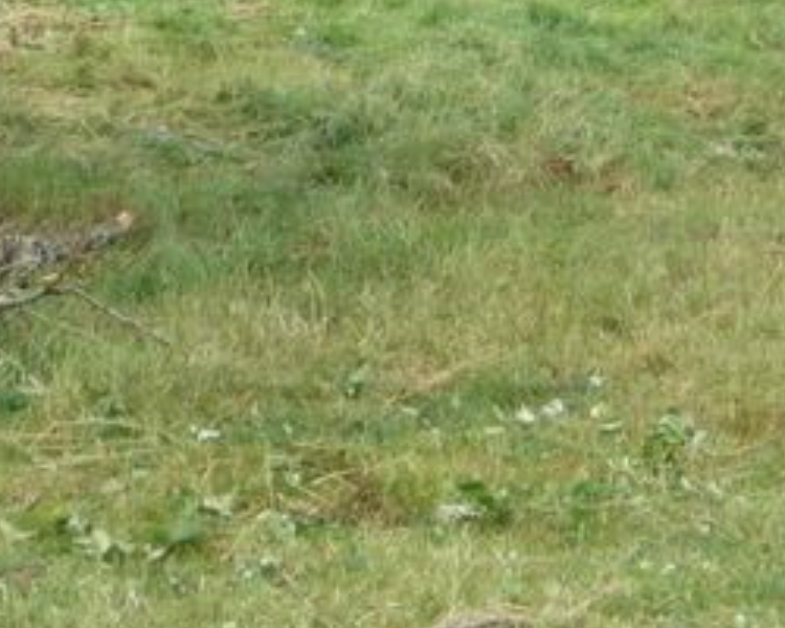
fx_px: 2718
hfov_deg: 16.4
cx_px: 396
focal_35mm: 117
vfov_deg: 13.1
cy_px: 63
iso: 100
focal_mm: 5.2
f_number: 4
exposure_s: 1/125
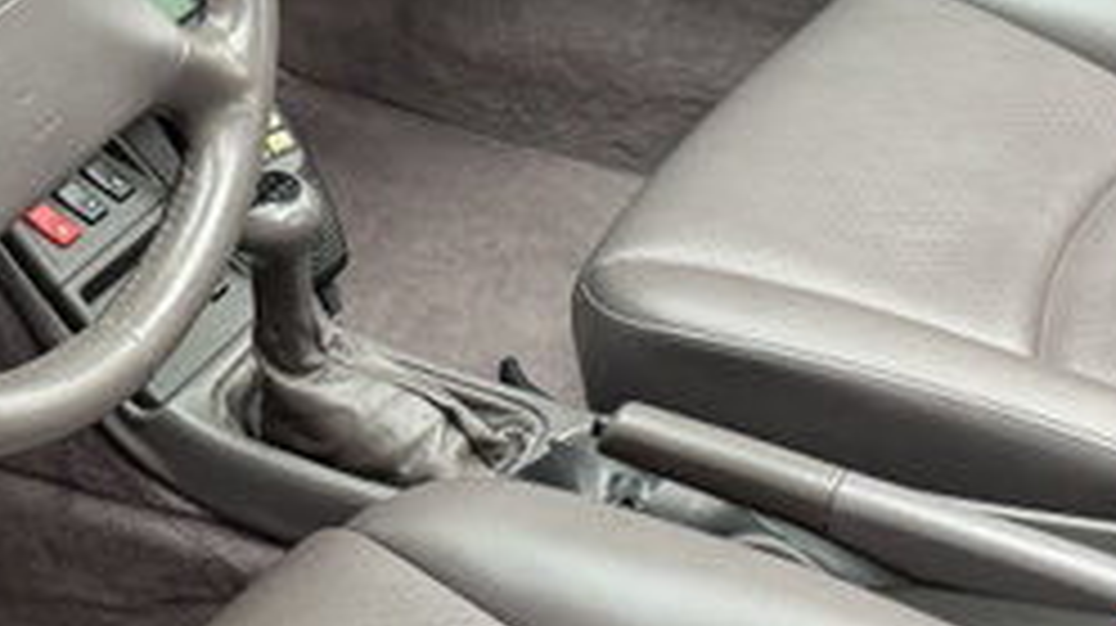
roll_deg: +1.7
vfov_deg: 11.2
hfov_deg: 19.8
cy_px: 315
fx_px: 3193
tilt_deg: -33.0
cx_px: 608
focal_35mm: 108
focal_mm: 6.76
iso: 160
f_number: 1.78
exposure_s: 1/121
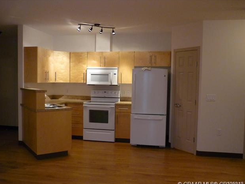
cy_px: 93
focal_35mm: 34
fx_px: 241
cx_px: 120
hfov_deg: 53.9
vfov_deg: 41.8
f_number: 2.8
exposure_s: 1/25
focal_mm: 5.5
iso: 400
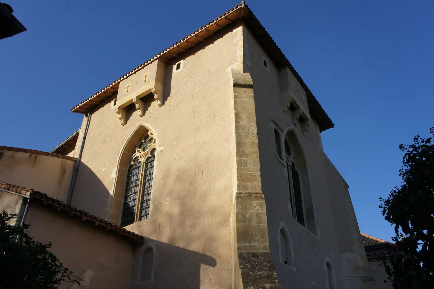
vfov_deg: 41.7
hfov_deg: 59.5
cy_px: 144
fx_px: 380
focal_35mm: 32
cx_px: 217
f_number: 8
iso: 200
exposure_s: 1/400
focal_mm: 21
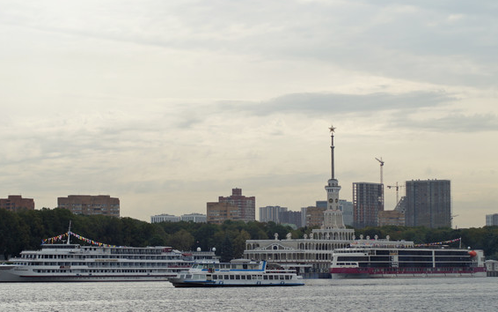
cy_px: 186
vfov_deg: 10.1
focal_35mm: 130
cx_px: 244
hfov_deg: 16.1
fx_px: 1759
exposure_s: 1/500
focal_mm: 75
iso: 100
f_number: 6.3
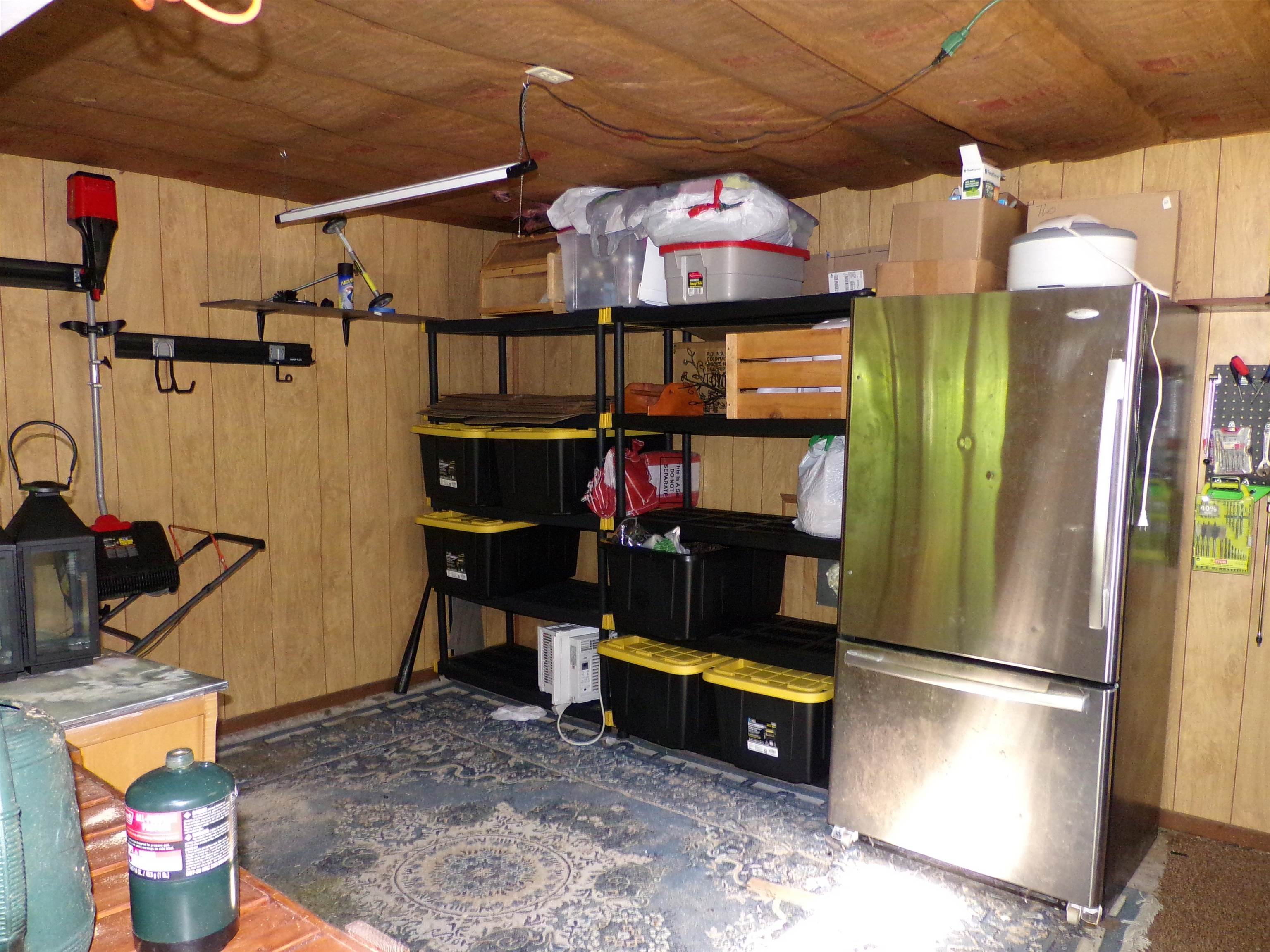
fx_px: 954
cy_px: 476
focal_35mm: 26
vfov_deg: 53.1
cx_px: 635
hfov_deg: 67.3
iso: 394
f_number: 3.2
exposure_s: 1/34
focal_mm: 4.7
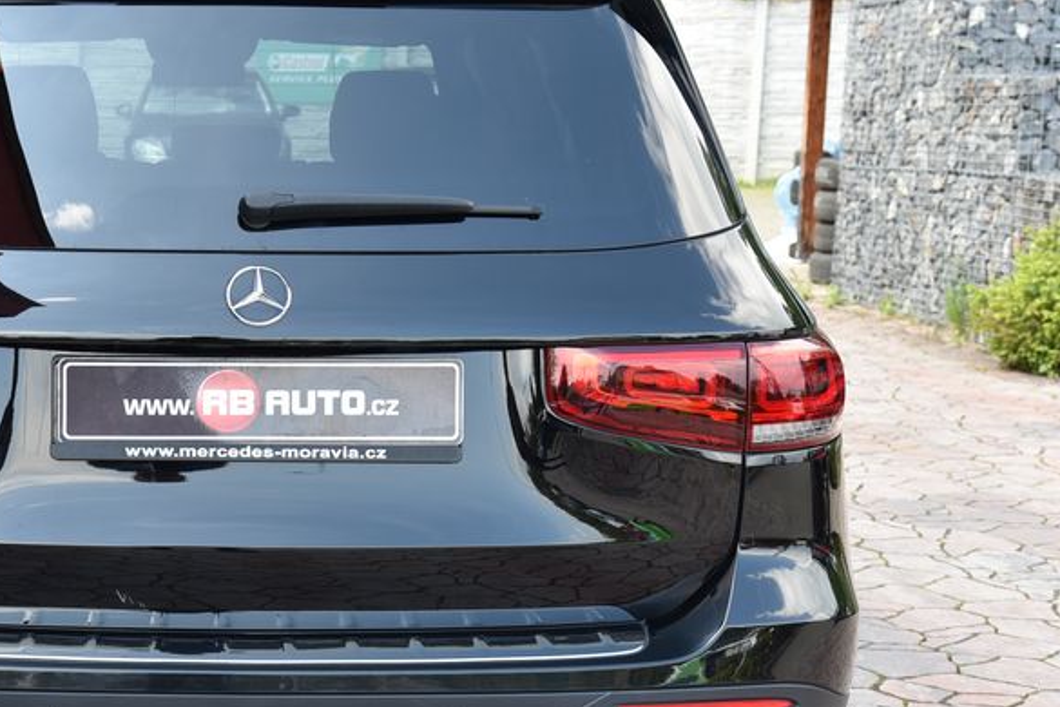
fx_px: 2267
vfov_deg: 17.7
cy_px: 441
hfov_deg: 25.8
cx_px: 192
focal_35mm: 77
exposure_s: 1/160
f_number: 6.3
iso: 500
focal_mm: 44
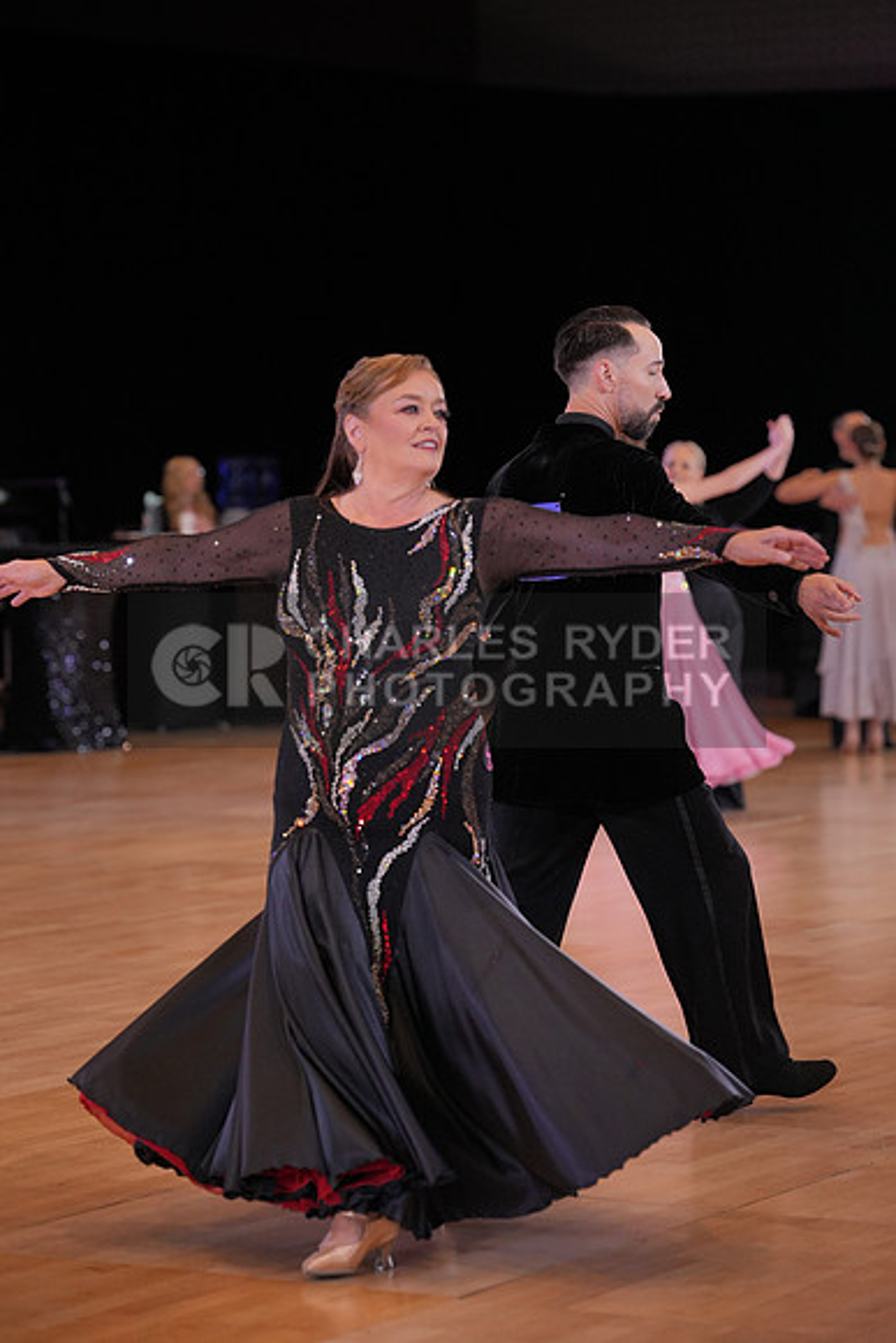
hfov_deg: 12.0
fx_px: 4253
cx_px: 448
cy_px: 672
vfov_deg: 17.9
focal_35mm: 114
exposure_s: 1/500
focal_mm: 114
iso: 1600
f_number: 3.5
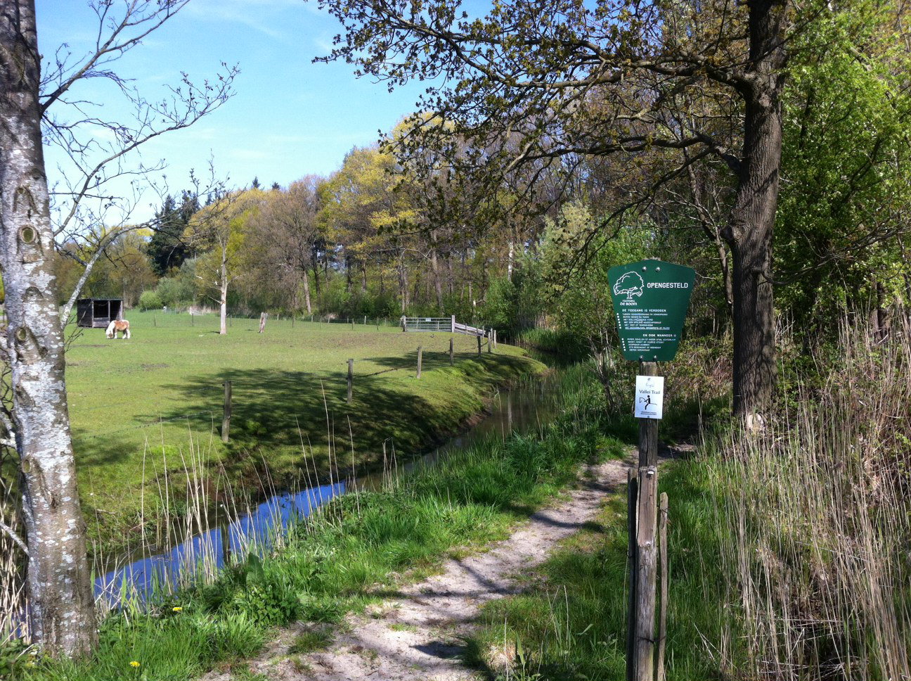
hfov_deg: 52.7
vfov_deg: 40.6
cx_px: 456
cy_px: 340
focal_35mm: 35
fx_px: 920
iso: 80
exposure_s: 1/642
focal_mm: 3.85
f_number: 2.8
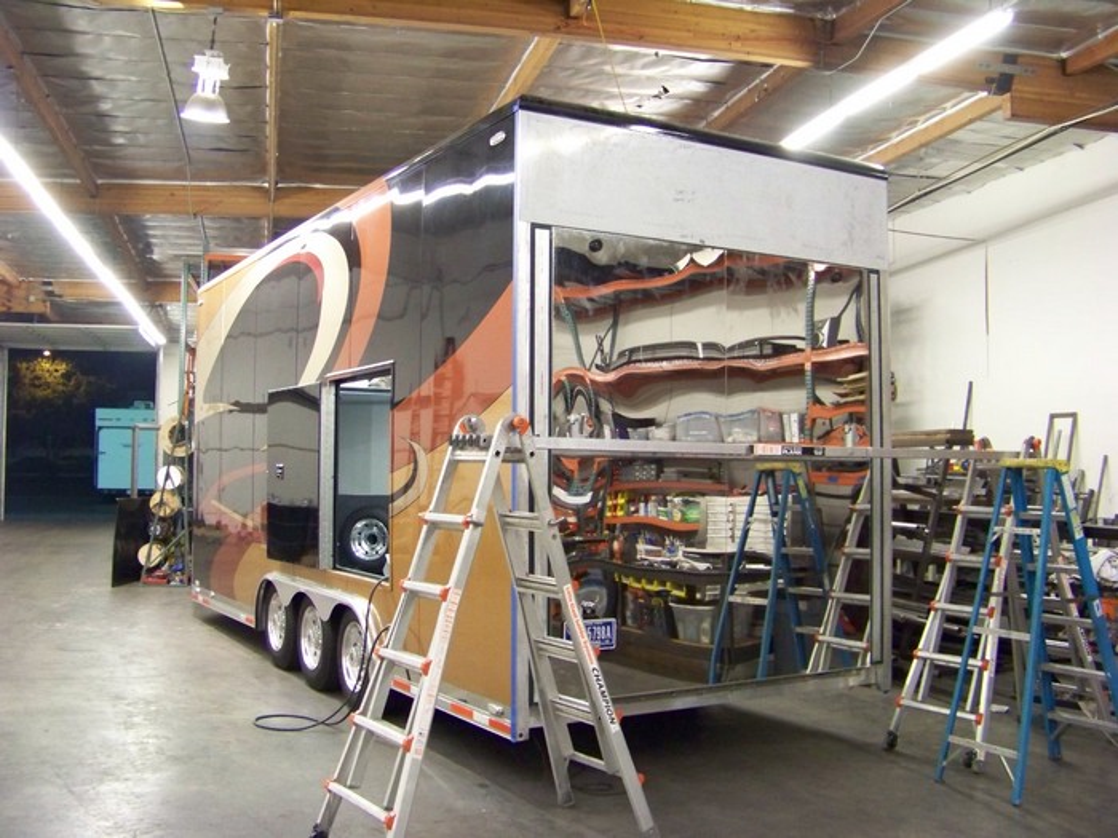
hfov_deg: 51.4
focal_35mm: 36
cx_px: 559
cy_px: 419
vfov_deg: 39.7
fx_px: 1163
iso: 400
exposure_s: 1/15
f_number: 2.8
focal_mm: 5.85
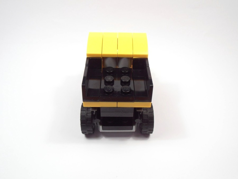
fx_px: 254
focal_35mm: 37
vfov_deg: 38.7
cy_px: 90
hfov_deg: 50.1
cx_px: 119
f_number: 3.9
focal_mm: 6.61
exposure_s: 1/60
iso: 80
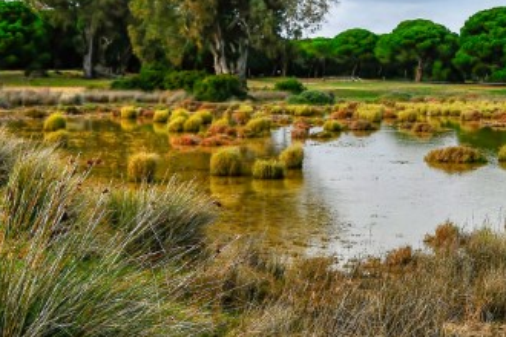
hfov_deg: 24.8
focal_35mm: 80
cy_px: 148
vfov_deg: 17.1
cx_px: 435
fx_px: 1124
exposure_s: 1/1250
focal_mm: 22
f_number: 4.5
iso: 320
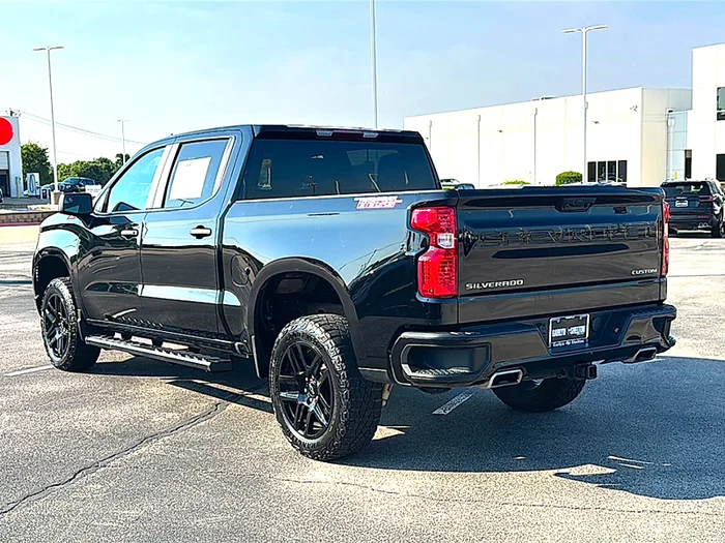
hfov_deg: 49.0
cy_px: 272
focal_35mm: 38
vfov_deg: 37.7
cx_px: 362
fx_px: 796
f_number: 1.78
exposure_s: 1/3497
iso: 80
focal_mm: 6.86
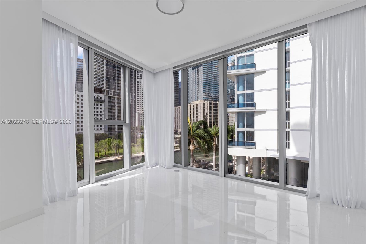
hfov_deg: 93.3
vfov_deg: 70.4
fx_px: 173
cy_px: 122
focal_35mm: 17
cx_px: 183
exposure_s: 1/40
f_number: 8
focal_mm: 17
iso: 100
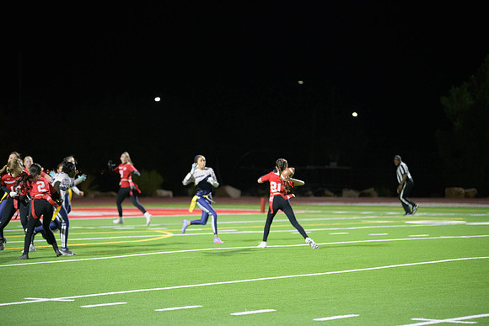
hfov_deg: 15.2
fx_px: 1834
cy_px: 163
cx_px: 244
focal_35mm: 135
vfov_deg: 10.2
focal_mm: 135
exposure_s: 1/640
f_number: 2.8
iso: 6400
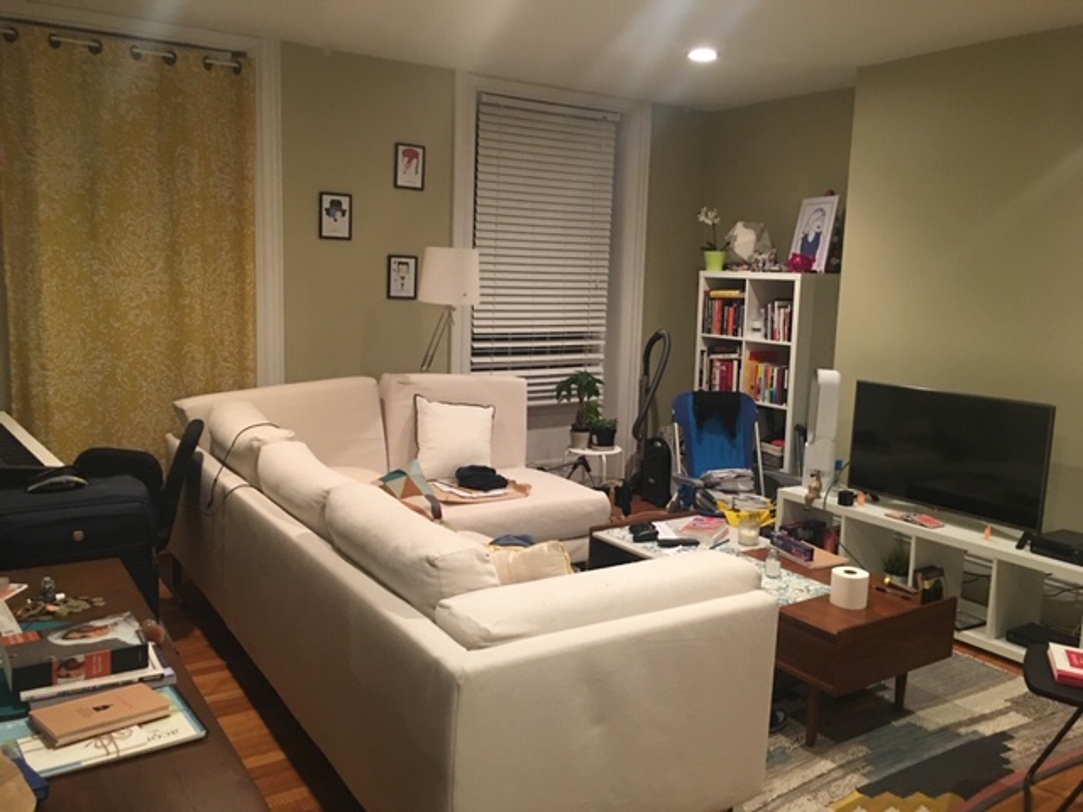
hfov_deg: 61.7
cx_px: 542
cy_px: 406
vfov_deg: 48.2
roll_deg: -1.9
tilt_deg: -7.1
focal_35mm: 29
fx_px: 907
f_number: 2.2
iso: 125
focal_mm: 4.15
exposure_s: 1/15
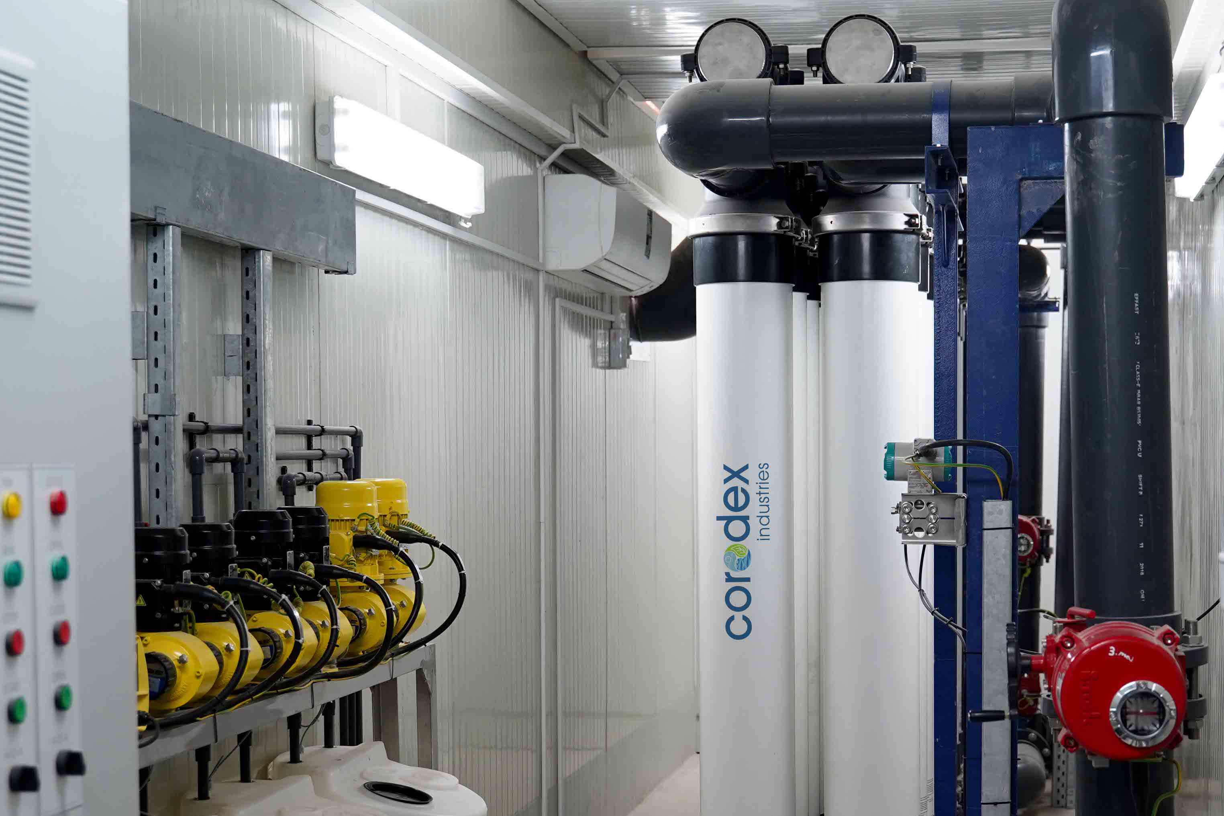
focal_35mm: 63
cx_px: 774
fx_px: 2142
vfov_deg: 21.5
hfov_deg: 31.7
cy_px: 552
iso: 800
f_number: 3.2
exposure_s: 1/125
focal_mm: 32
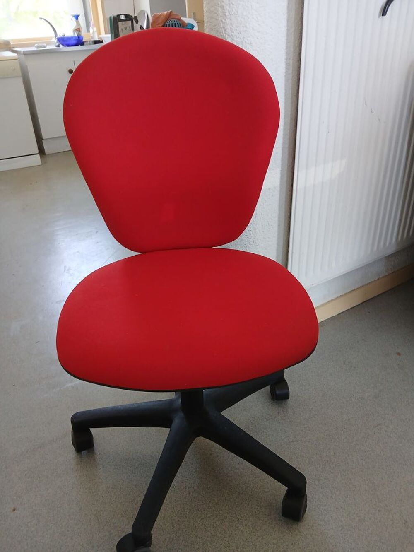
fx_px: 415
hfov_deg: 53.1
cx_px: 207
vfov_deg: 67.3
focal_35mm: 26
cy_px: 276
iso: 160
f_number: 1.8
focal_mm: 3.98
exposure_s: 1/50
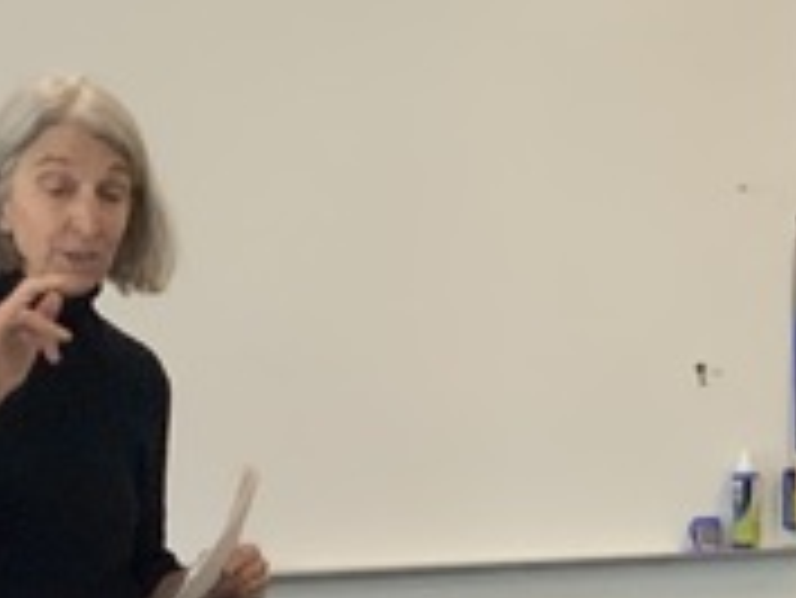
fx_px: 3866
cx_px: 818
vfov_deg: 8.6
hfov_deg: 11.6
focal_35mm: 168
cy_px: 931
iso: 160
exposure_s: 1/60
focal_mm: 3
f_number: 1.8
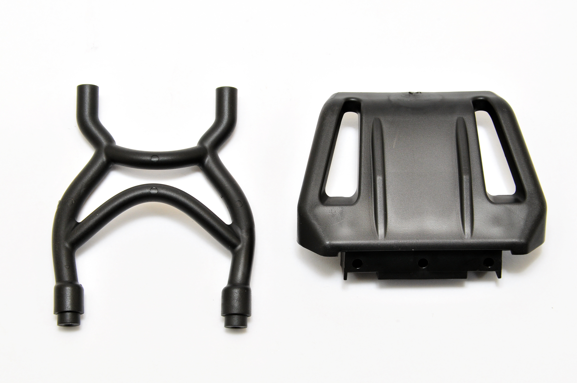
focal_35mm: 120
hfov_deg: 17.1
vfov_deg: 11.4
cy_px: 192
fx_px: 1921
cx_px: 288
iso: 400
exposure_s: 1/60
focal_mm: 80
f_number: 22
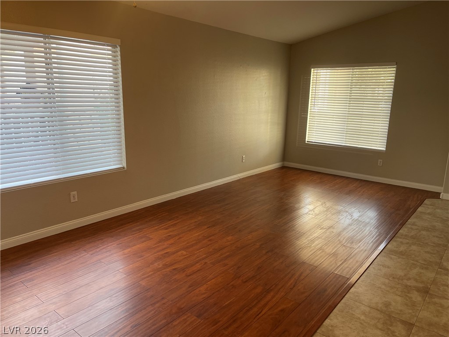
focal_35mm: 26
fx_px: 337
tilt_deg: -12.4
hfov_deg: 67.3
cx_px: 224
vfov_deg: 53.1
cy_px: 168
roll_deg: -0.7
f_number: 1.6
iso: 100
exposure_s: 1/60
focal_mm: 5.1
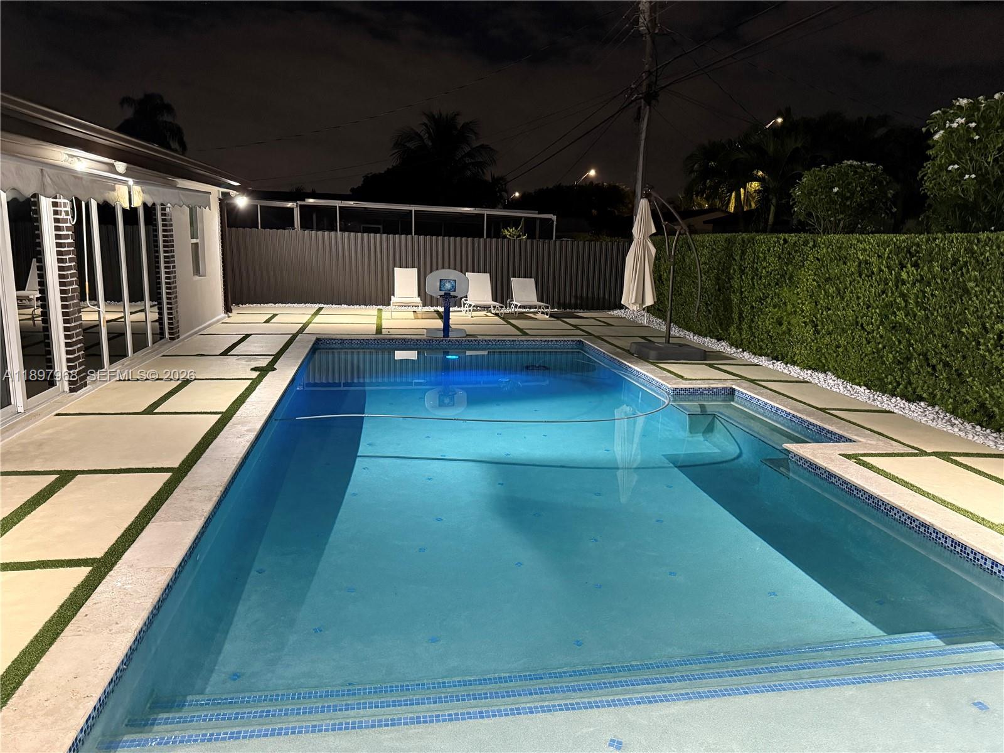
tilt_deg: -10.5
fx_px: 696
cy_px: 376
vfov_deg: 56.8
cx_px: 502
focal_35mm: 24
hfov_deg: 71.6
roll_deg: -1.5
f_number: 1.78
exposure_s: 1/40
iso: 1000
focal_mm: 6.76
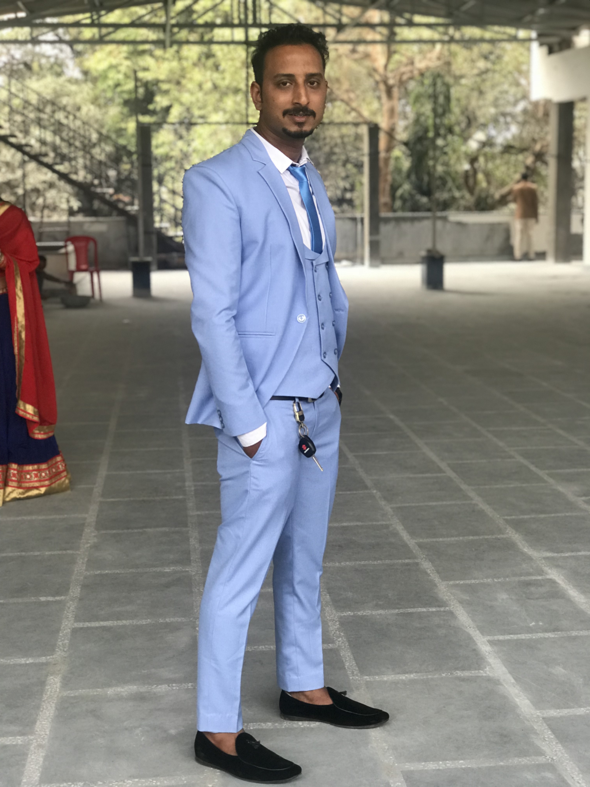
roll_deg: +0.5
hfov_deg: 25.7
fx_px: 1295
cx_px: 295
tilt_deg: -9.2
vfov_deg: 33.8
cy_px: 394
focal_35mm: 57
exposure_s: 1/50
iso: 50
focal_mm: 6.6
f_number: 2.8
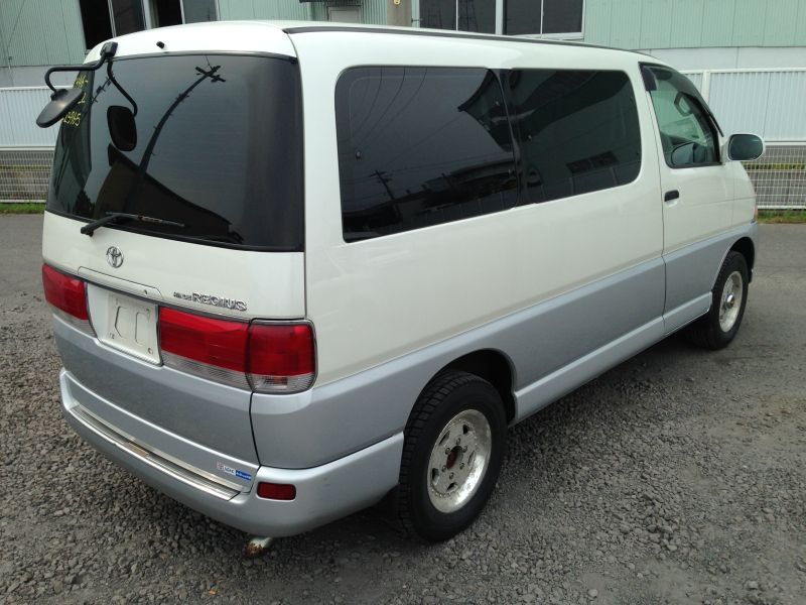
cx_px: 403
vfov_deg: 42.9
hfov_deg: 55.4
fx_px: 768
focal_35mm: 33
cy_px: 302
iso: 50
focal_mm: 4.12
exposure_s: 1/951
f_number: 2.4
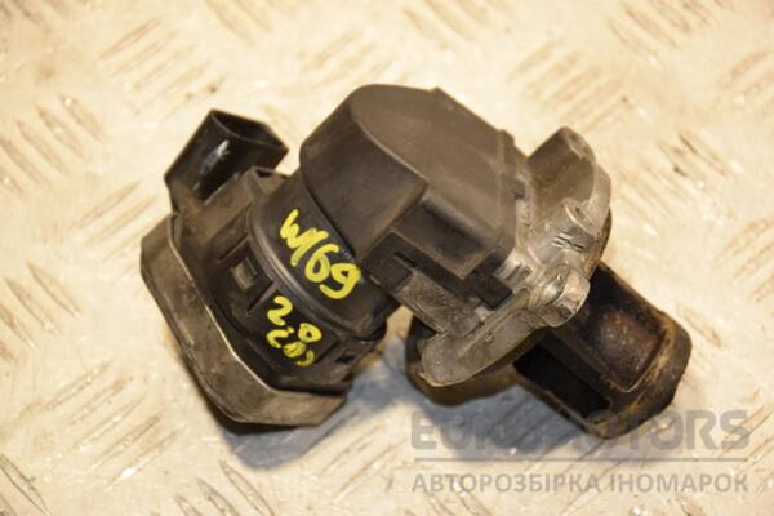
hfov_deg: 18.2
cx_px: 387
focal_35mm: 112
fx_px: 2419
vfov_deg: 12.2
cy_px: 258
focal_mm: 75
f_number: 5.3
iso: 800
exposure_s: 1/200
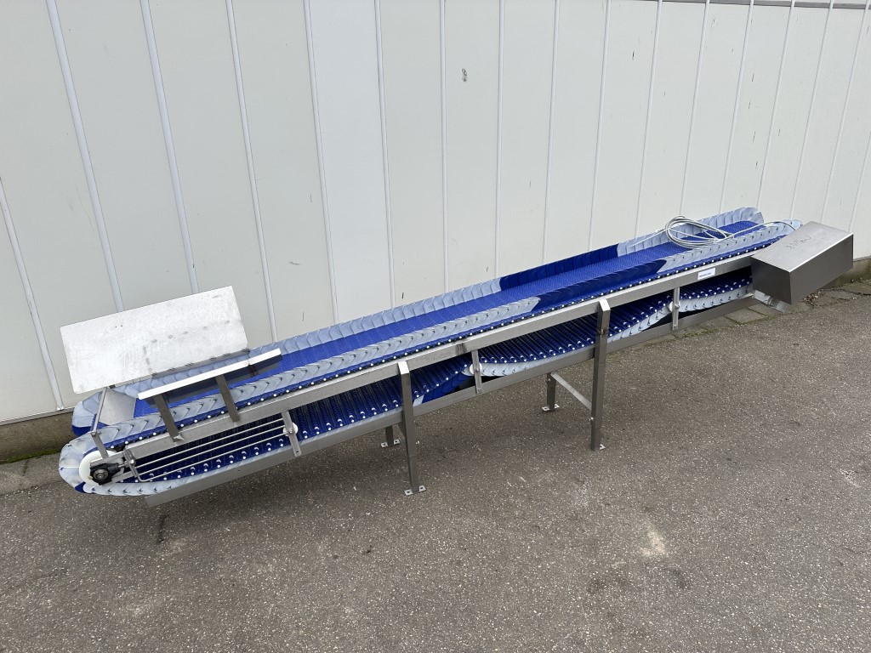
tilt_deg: -21.6
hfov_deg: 71.6
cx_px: 436
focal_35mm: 24
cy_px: 326
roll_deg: +1.7
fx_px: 604
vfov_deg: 56.8
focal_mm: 6.86
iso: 80
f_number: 1.78
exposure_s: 1/791
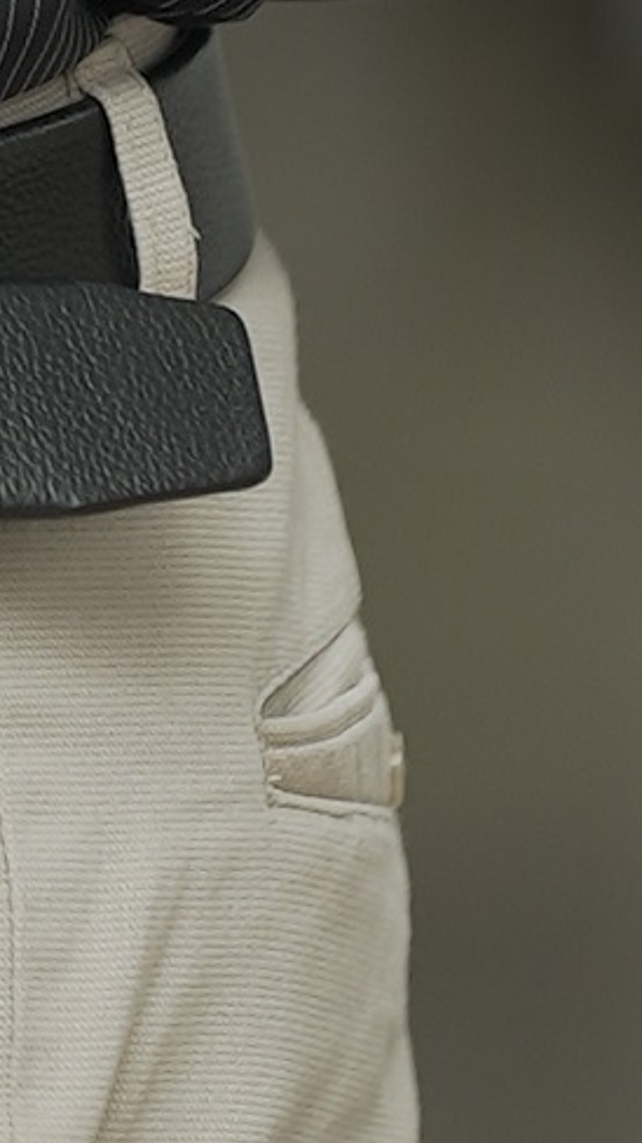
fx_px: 18699
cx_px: -1444
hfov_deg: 1.9
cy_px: -2023
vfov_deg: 3.4
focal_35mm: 617
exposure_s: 1/200
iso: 160
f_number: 1.8
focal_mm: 85
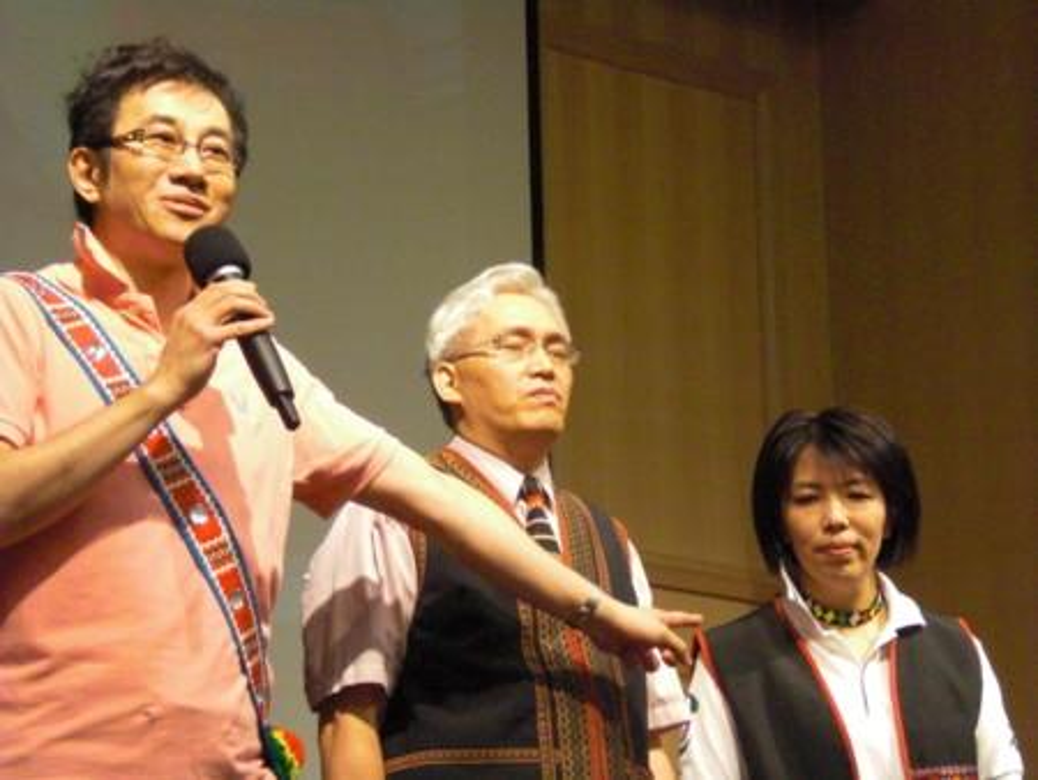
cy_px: 390
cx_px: 519
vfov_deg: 13.0
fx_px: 3420
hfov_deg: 17.3
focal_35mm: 114
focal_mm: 18.9
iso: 800
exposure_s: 1/50
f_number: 5.9
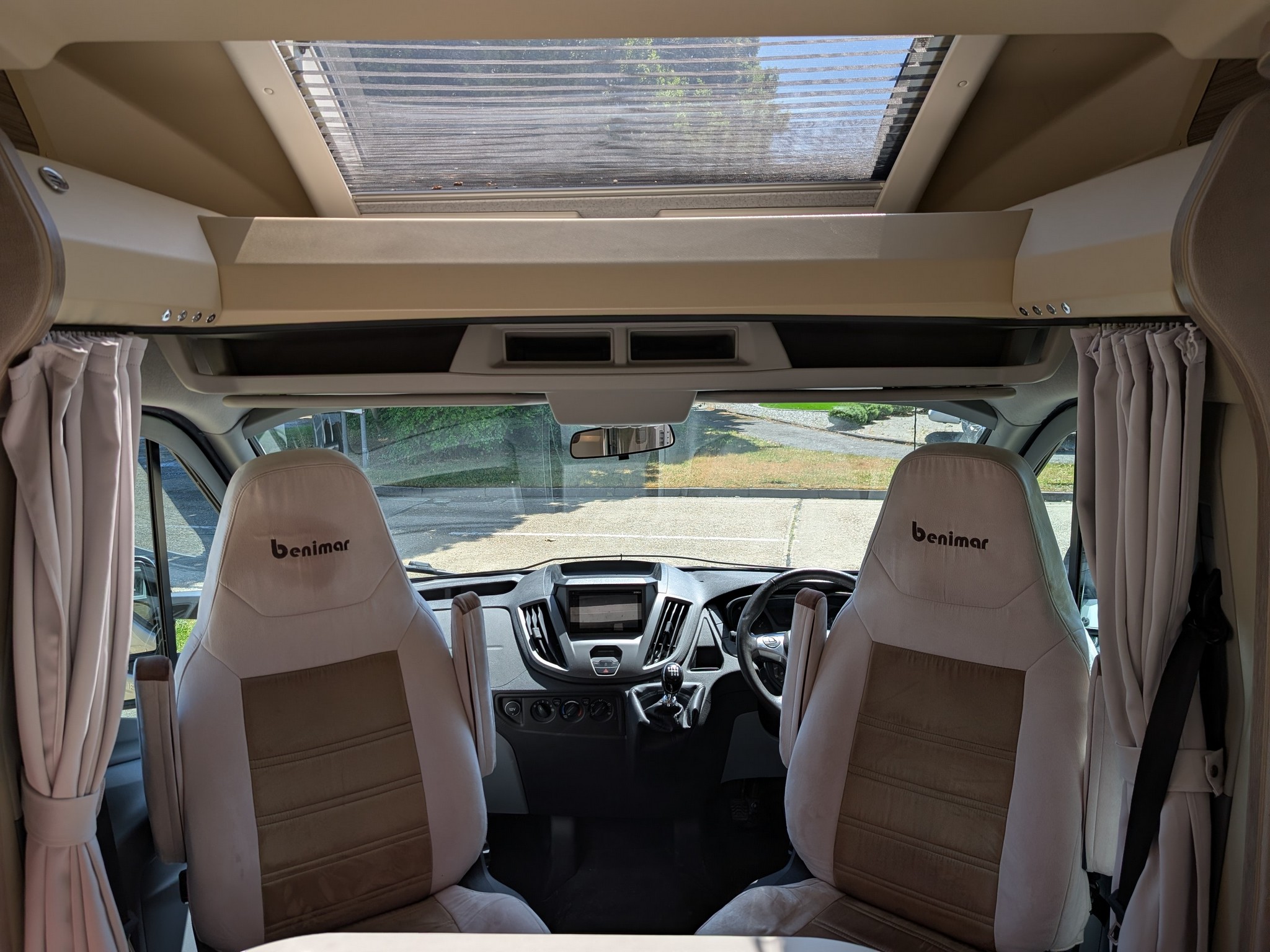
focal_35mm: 24
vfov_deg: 56.8
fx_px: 881
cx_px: 635
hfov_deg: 71.6
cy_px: 476
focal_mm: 6.9
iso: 22
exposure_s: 1/389
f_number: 1.68
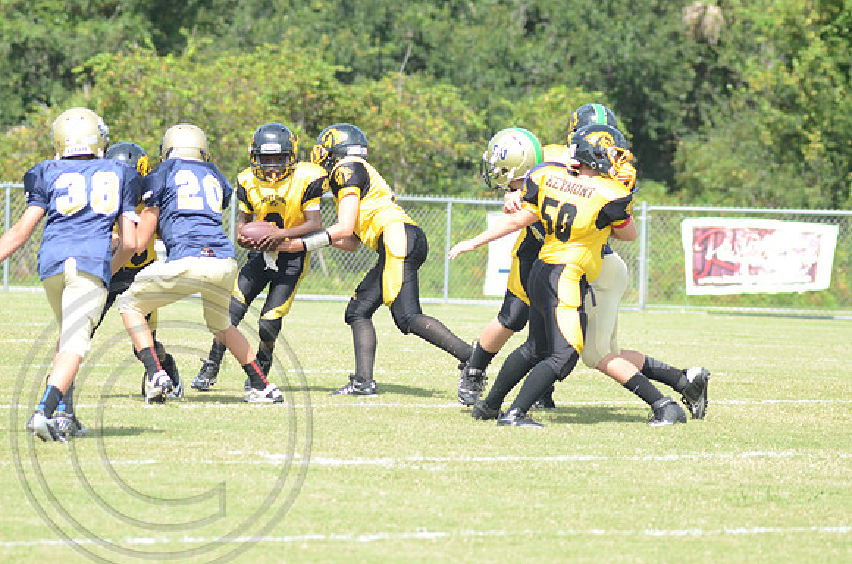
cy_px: 282
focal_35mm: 300
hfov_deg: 6.9
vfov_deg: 4.6
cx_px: 426
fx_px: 7084
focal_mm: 200
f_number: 5.6
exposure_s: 1/800
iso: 400
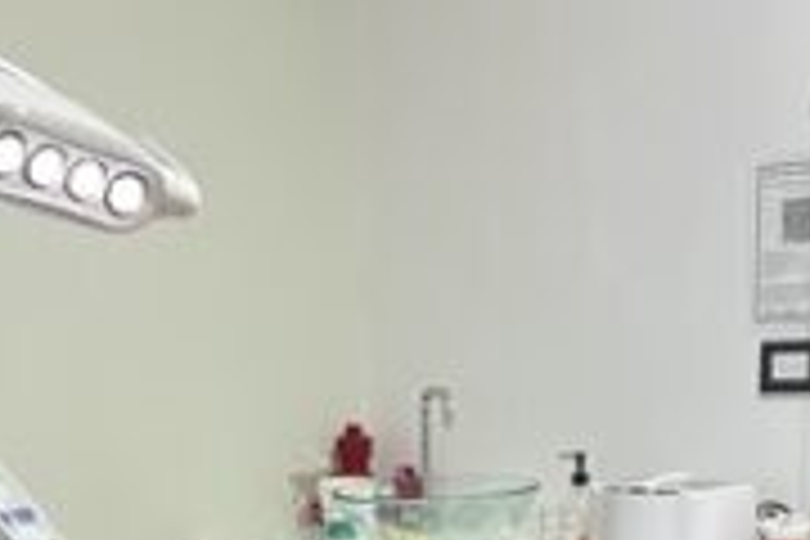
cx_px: 428
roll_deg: +1.9
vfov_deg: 17.3
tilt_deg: -15.3
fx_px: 1620
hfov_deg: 28.1
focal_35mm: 72
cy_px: 774
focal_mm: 5.7
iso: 80
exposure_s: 1/50
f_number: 1.5
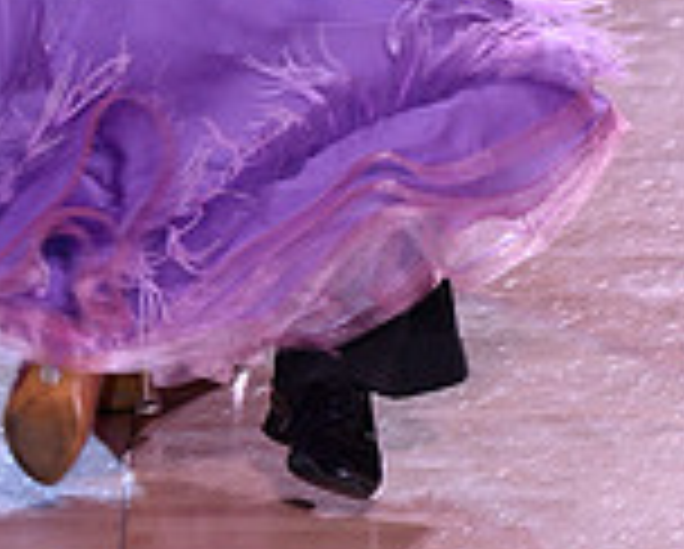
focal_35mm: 465
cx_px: 353
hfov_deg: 4.2
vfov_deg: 3.3
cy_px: -526
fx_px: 9425
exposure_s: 1/250
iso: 1600
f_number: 4.5
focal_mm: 130
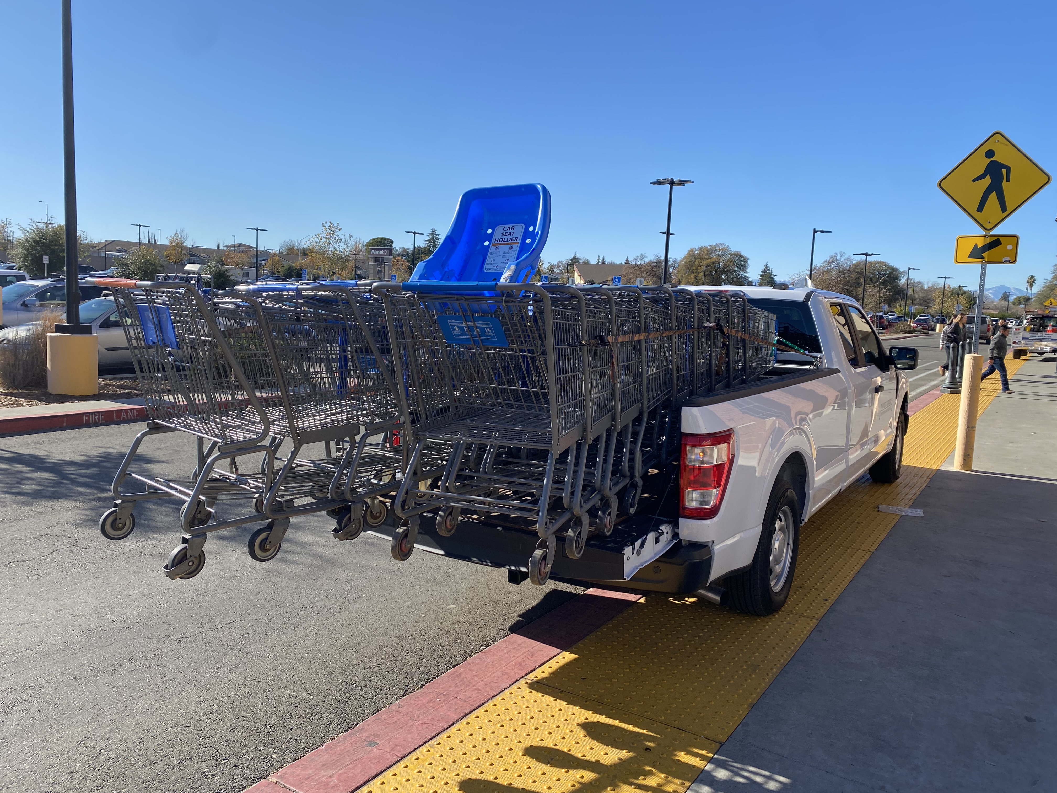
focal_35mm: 26
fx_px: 794
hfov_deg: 67.3
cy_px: 396
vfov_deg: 53.1
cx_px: 528
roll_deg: -1.7
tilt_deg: -6.1
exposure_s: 1/2183
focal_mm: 4.25
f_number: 1.8
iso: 32
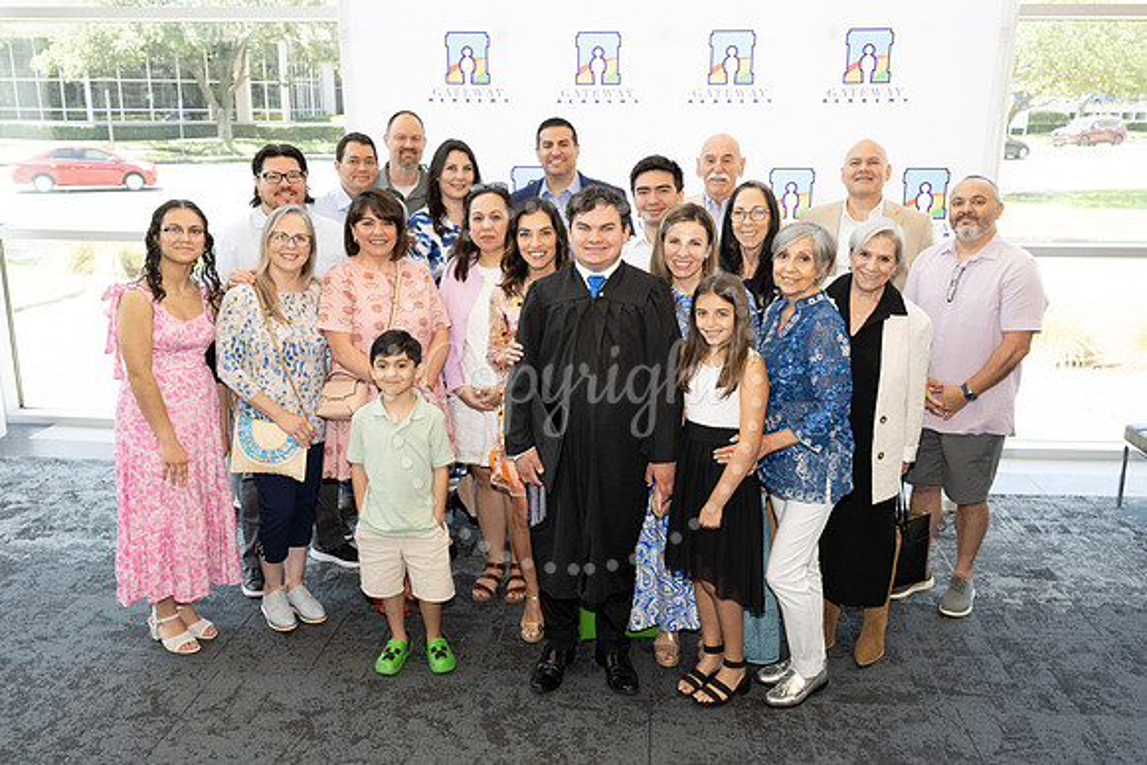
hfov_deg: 58.1
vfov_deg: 40.6
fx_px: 1033
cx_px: 574
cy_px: 382
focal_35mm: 32
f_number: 5.6
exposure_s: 1/200
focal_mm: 30.5
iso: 800
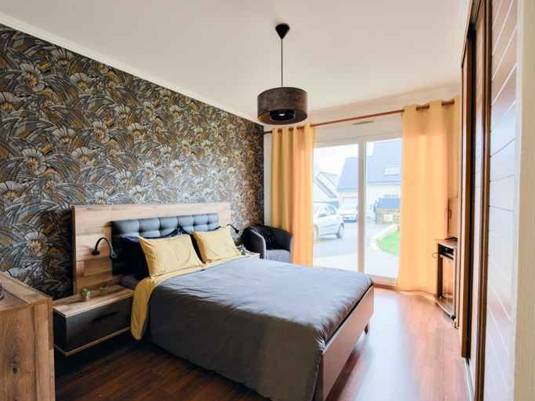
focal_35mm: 18
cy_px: 207
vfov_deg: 71.6
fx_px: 278
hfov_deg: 87.4
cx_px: 239
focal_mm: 16
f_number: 8
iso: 800
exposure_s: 1/80
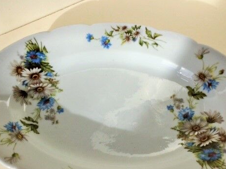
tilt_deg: -65.6
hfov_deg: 46.8
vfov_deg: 35.8
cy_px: 101
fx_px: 261
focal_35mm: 40
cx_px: 110
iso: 32
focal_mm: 4.15
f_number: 2.2
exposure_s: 1/933
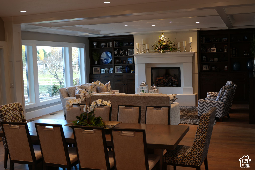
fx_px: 310
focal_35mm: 44
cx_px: 128
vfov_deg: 30.6
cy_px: 85
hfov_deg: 44.7
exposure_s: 1/30
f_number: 2.8
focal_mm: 29.2
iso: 80
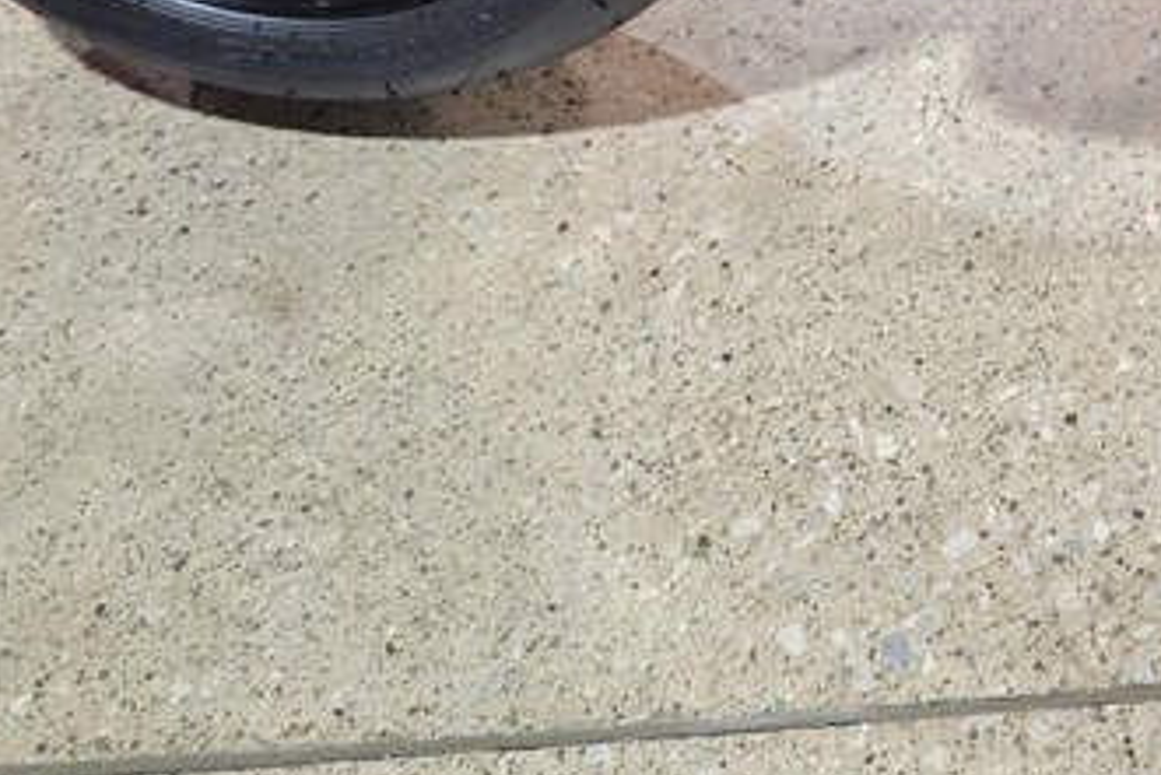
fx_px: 2484
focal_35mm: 77
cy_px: -607
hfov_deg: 23.0
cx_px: 1556
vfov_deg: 15.4
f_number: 1.7
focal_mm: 6.3
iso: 640
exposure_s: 1/120
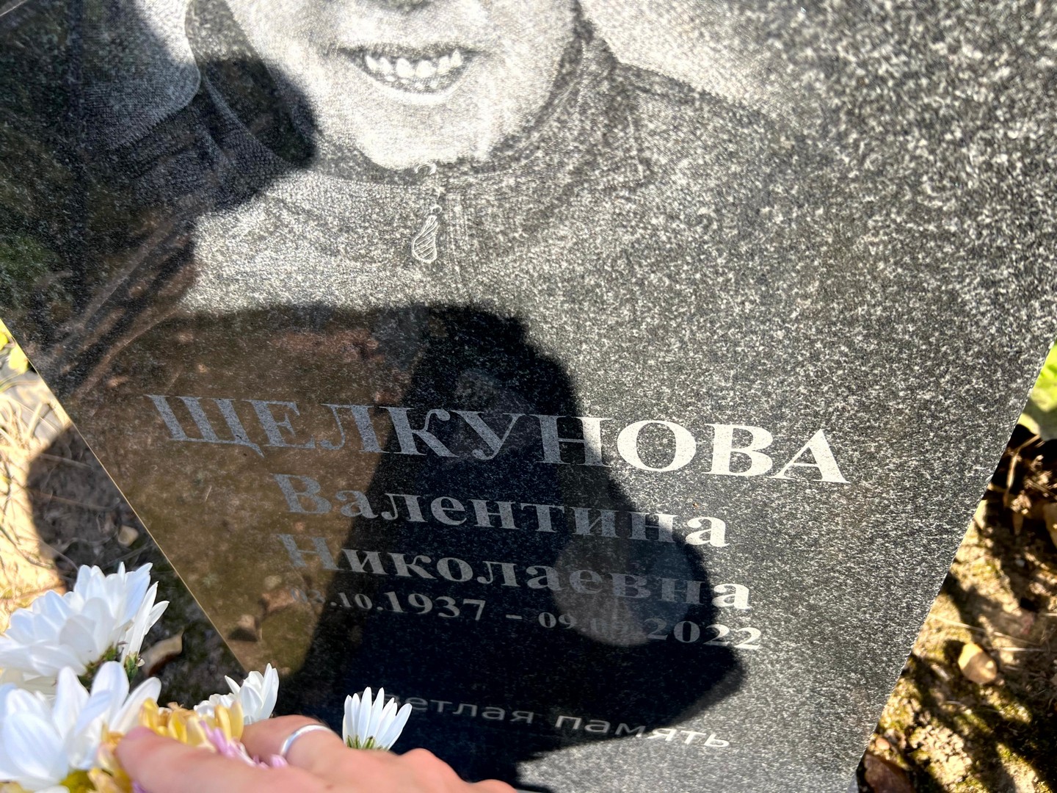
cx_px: 528
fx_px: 794
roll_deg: +10.0
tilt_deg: -42.8
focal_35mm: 26
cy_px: 396
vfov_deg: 53.1
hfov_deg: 67.3
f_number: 1.5
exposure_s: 1/769
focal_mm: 5.7
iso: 50
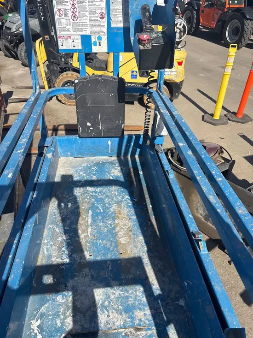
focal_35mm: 26
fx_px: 253
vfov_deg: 67.3
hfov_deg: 53.1
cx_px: 126
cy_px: 169
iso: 50
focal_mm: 5.96
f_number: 1.6
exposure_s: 1/3413
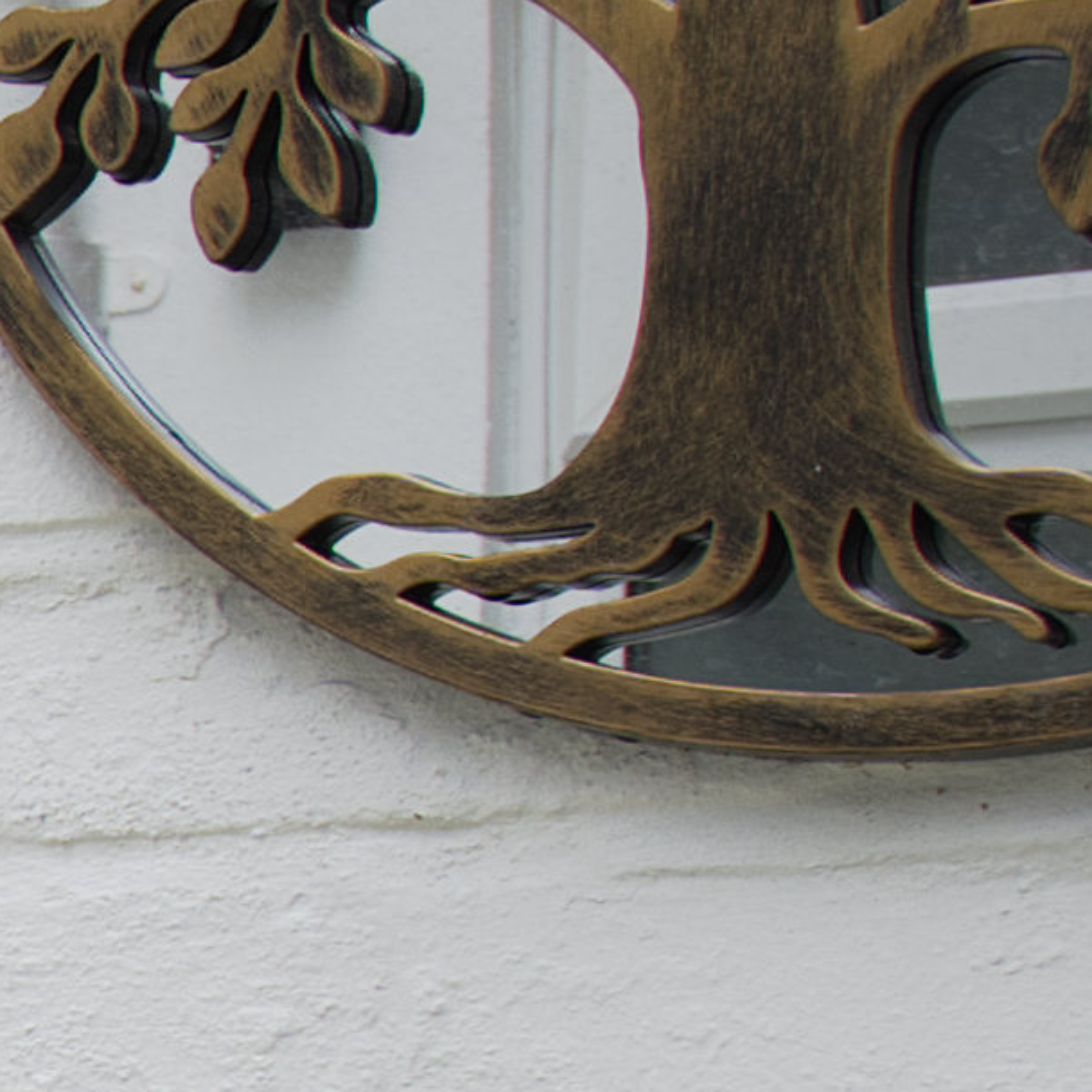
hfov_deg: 7.9
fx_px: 5996
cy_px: 1873
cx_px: -2877
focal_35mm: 168
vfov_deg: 9.9
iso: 160
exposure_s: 1/125
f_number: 6.3
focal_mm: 20
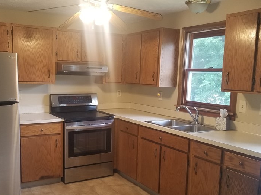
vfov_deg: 37.5
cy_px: 121
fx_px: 286
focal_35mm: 38
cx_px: 108
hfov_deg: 48.8
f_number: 1.7
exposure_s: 1/30
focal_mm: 4.25
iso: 100
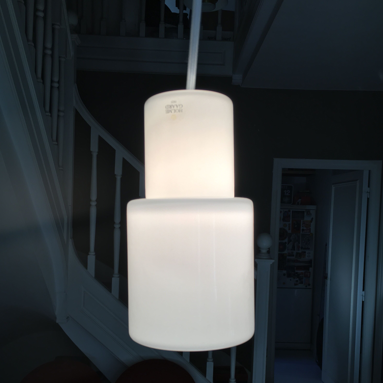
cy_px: 232
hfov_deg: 47.2
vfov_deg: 46.9
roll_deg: -2.4
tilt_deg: -3.0
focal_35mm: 35
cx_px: 189
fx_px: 438
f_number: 2.2
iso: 25
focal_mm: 4.15
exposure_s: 1/184
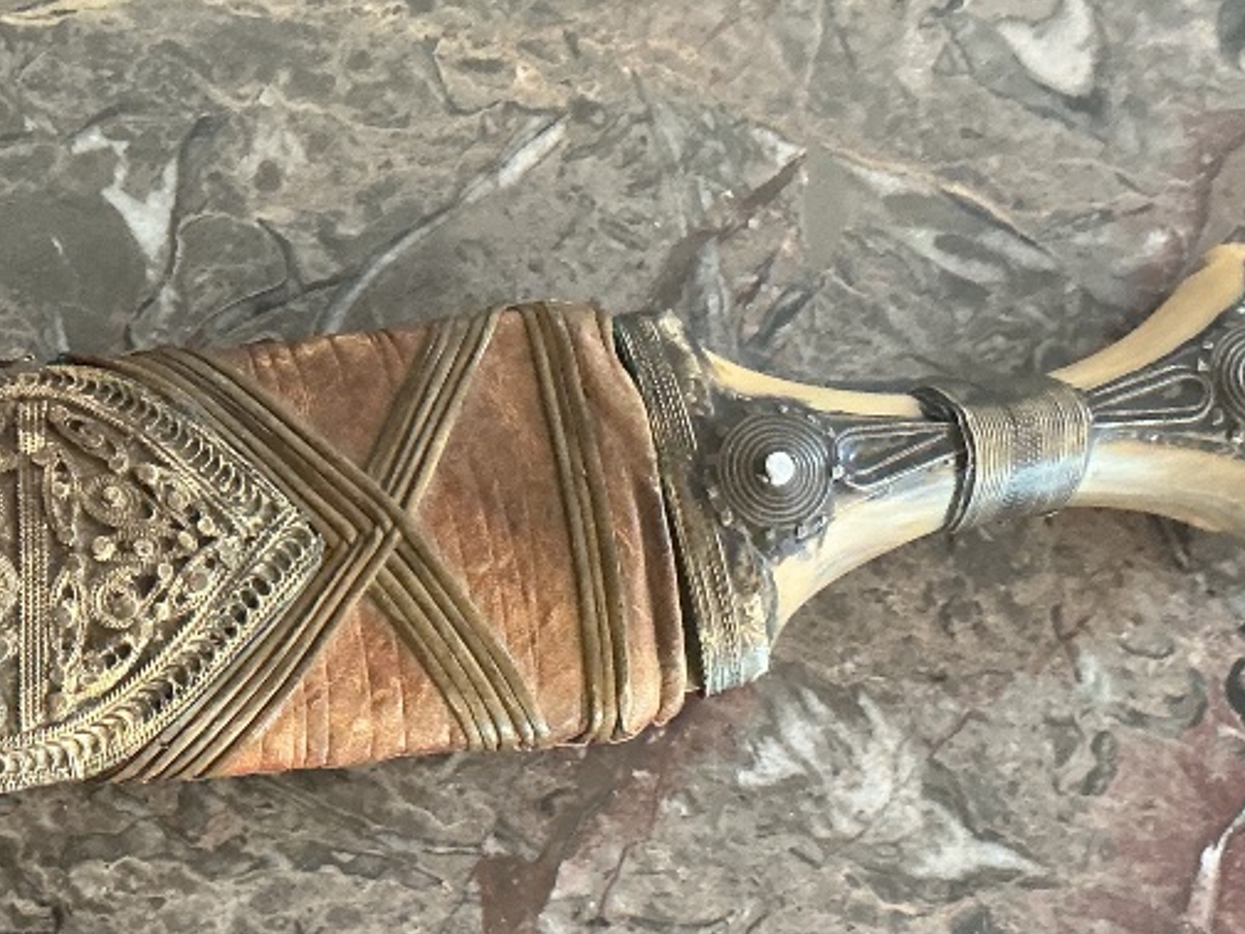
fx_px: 2482
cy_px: 591
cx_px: 114
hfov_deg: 27.1
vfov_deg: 21.3
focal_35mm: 69
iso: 250
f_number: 1.8
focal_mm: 3
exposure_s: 1/60
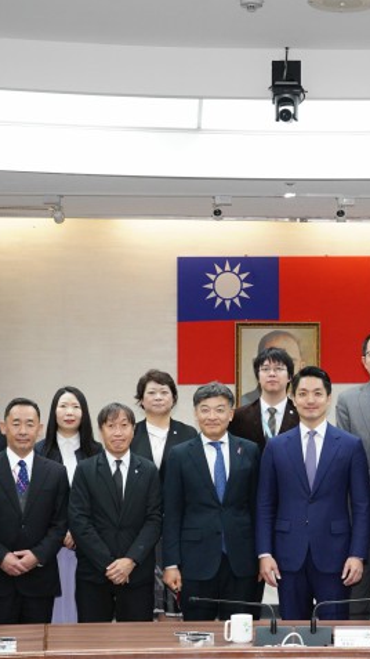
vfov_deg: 29.4
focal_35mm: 72
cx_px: 331
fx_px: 1257
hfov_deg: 16.5
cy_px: 342
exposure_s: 1/160
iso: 3200
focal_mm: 41
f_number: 6.3
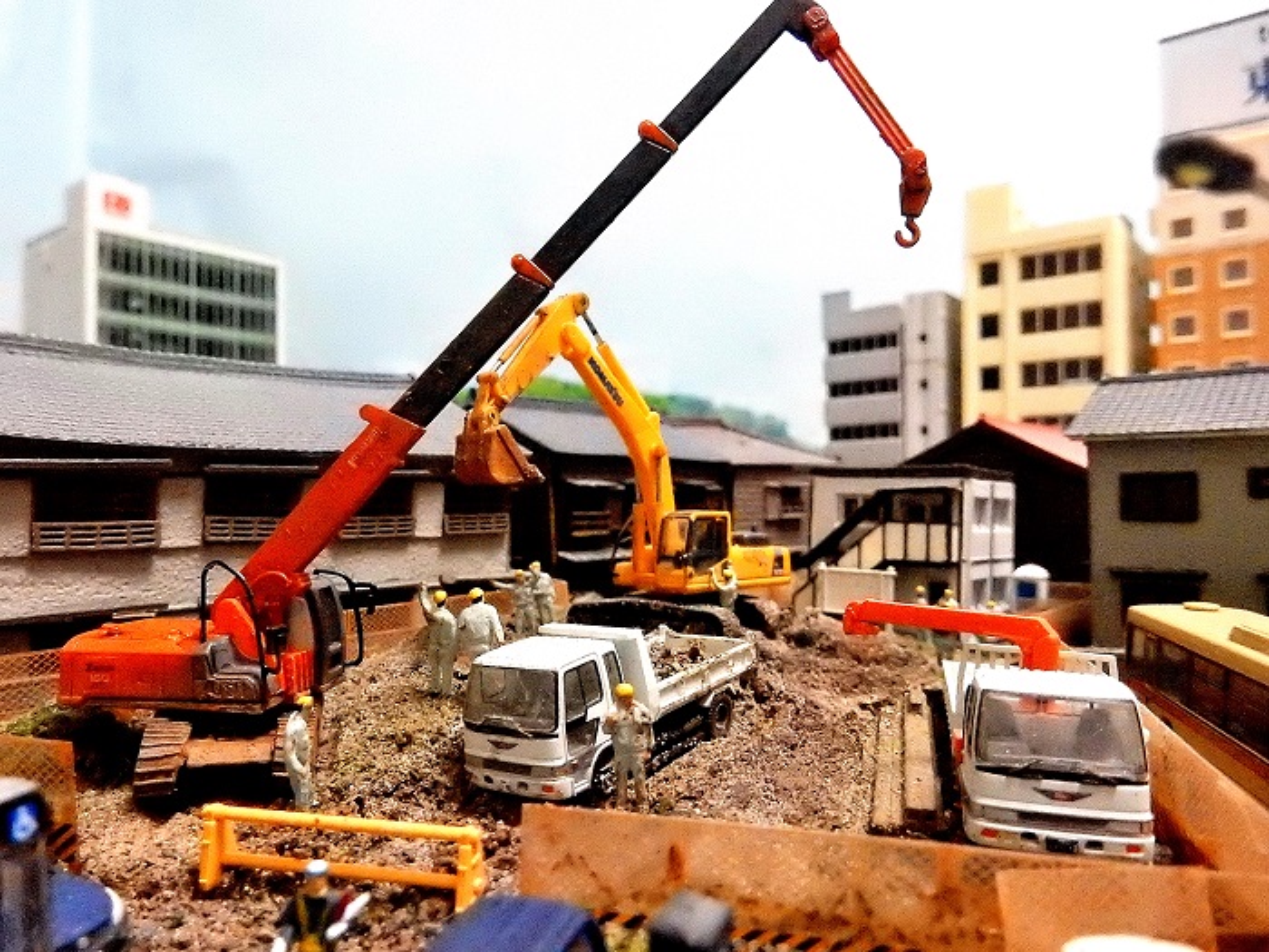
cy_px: 476
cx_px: 634
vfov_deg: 54.9
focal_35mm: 25
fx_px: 916
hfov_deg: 69.4
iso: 3200
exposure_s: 1/100
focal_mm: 4.5
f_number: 3.7
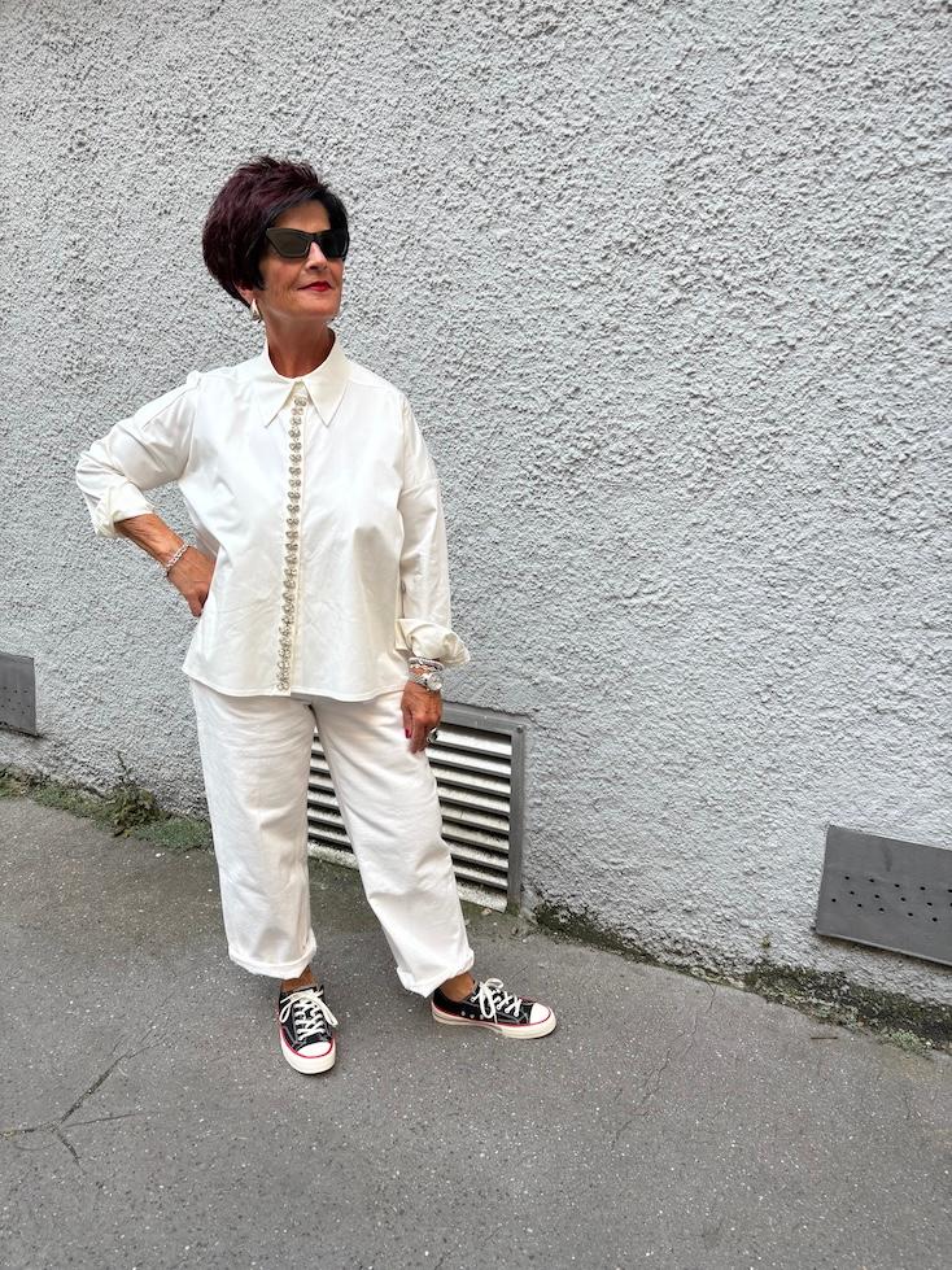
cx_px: 476
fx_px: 954
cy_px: 635
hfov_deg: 53.1
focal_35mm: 26
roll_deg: +1.6
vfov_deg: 67.3
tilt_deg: -13.2
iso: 40
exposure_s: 1/291
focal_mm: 5.96
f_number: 1.6
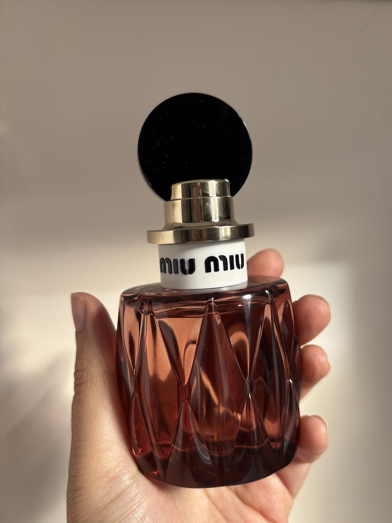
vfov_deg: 65.3
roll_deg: +3.6
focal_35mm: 27
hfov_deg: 51.3
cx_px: 203
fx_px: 408
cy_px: 263
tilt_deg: -8.2
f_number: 1.6
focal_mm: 5.96
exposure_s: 1/121
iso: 100
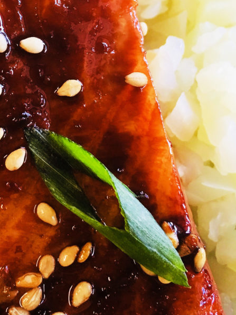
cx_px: 39
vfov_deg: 26.0
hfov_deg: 19.6
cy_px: 84
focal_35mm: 74
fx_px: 673
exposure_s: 1/15
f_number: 2.2
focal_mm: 4.15
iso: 40
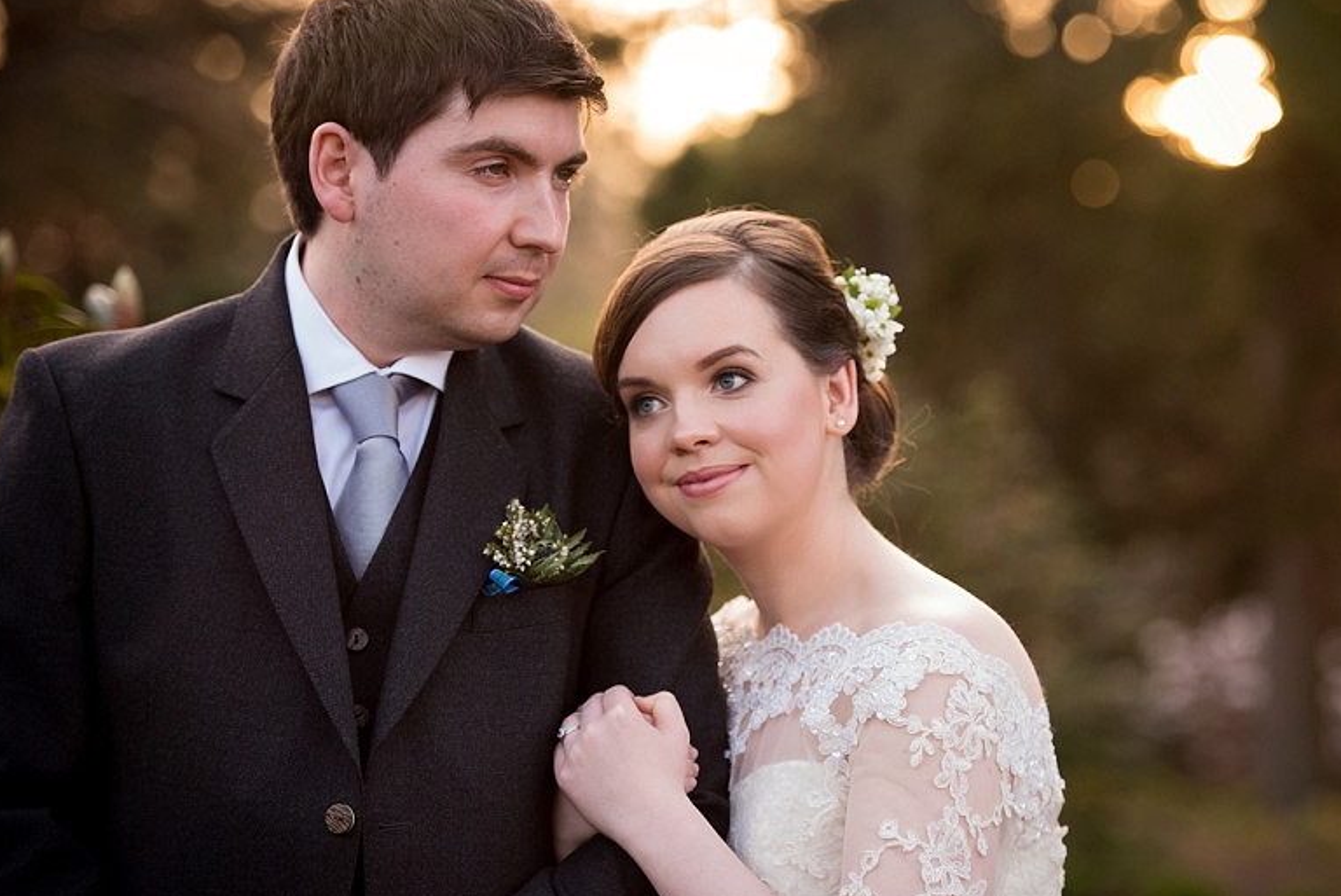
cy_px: 522
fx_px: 5031
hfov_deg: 15.2
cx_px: 768
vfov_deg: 10.2
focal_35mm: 135
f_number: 3.2
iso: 500
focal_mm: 112
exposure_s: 1/160
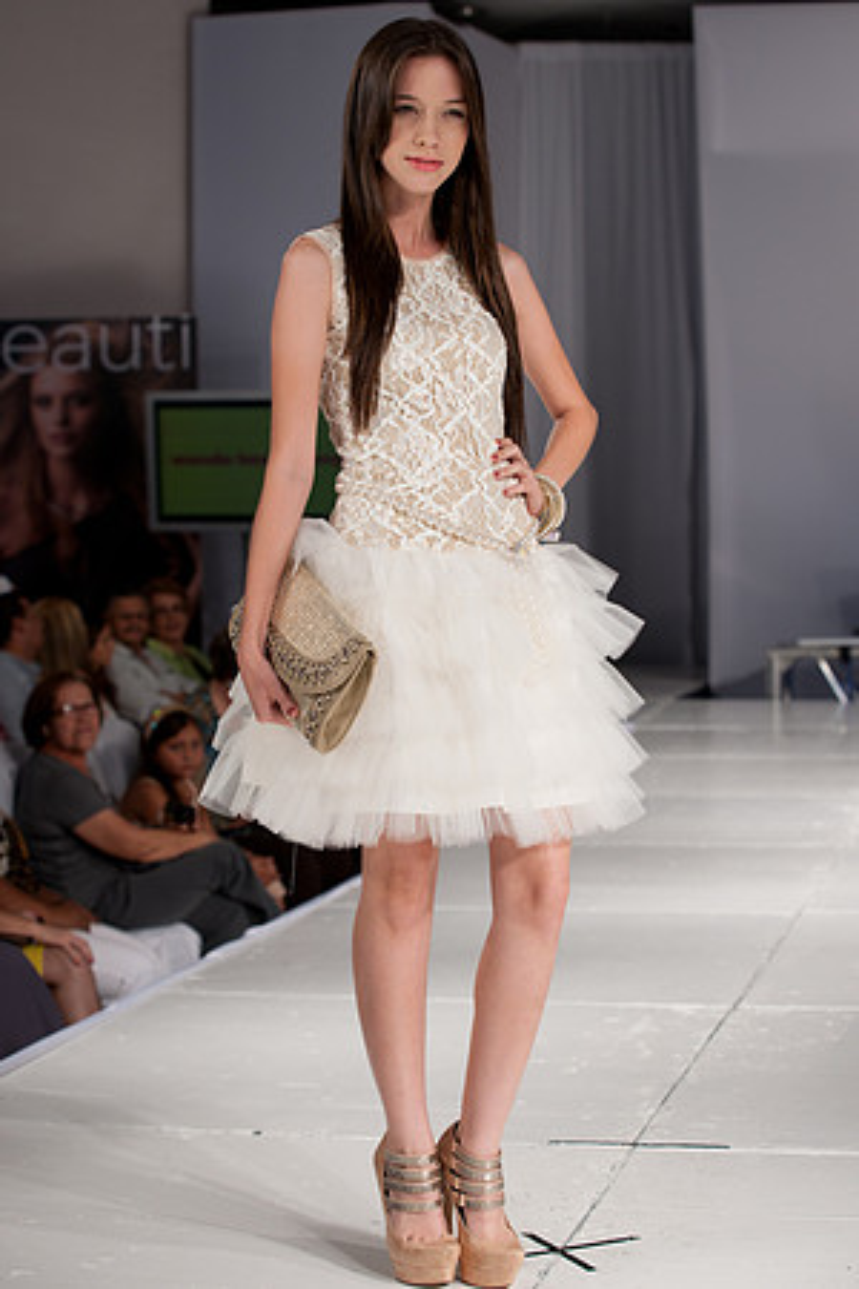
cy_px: 644
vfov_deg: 28.8
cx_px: 430
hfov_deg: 19.5
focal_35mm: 70
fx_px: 2505
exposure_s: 1/125
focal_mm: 70
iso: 200
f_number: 5
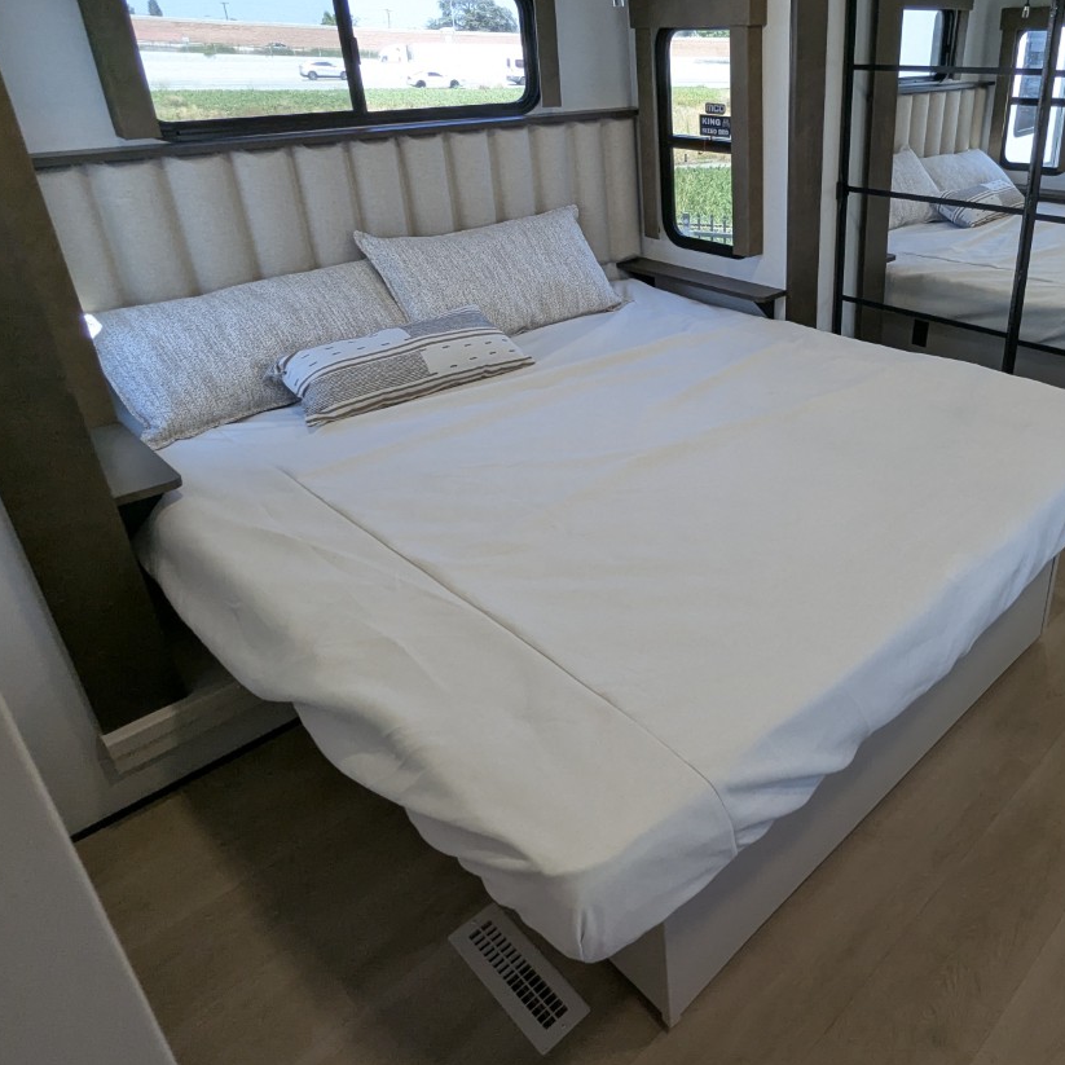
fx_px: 835
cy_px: 444
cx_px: 742
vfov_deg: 64.6
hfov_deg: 62.7
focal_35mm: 24
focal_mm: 2.35
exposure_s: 1/169
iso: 102
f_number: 2.2
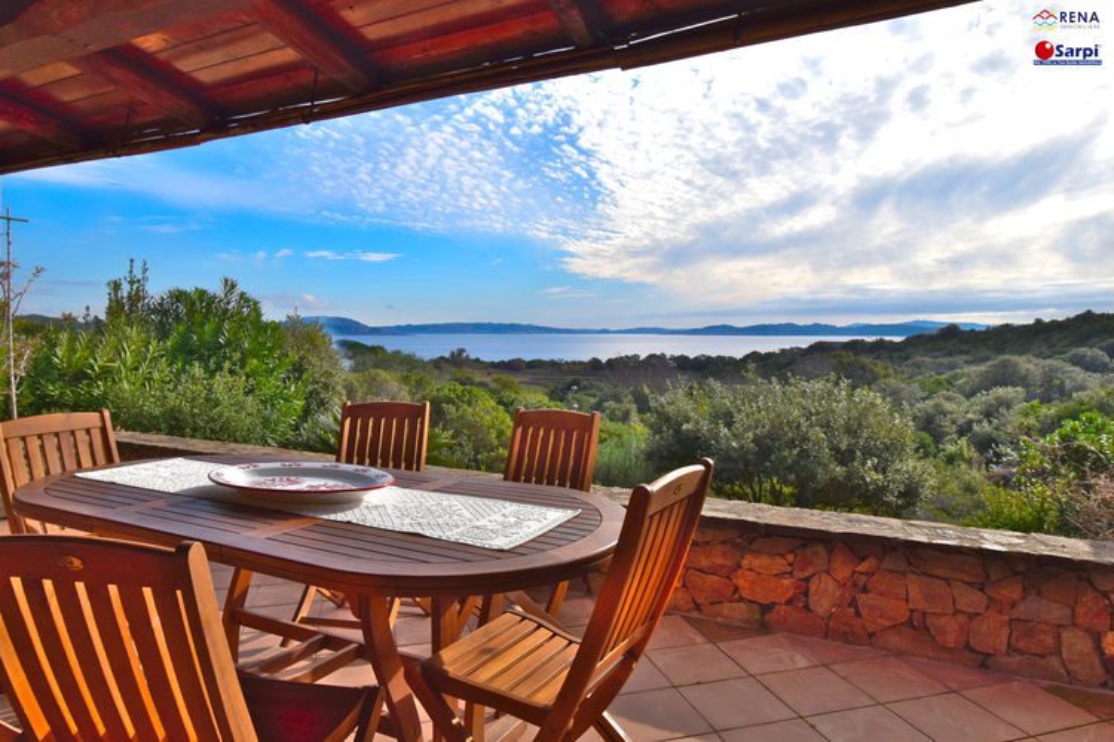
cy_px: 371
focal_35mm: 22
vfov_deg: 56.1
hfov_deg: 77.3
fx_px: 696
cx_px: 557
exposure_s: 1/500
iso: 360
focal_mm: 15
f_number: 11
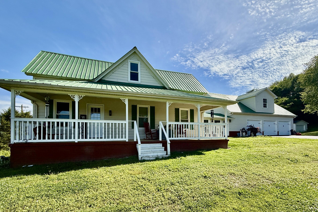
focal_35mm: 16
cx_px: 159
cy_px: 127
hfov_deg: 96.7
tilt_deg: +2.9
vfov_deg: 73.0
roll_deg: +2.4
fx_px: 141
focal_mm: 2.22
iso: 50
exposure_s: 1/2611
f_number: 2.2
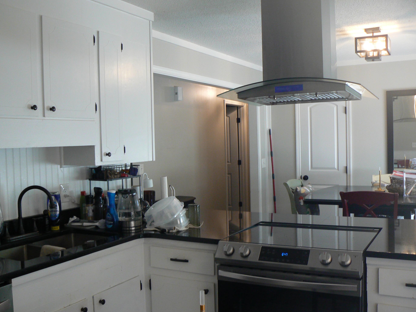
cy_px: 156
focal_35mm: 37
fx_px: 445
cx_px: 204
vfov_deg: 38.7
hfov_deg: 50.1
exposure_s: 1/30
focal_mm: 6
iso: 125
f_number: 2.8
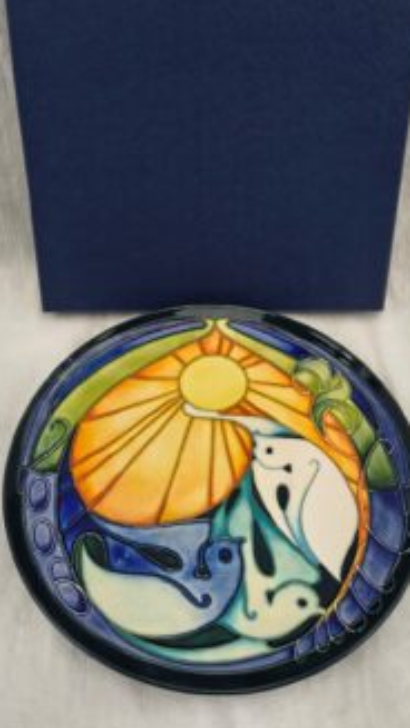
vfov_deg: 60.6
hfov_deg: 36.7
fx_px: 618
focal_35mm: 32
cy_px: 296
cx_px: 207
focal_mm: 5.56
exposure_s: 1/100
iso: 104
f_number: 1.8
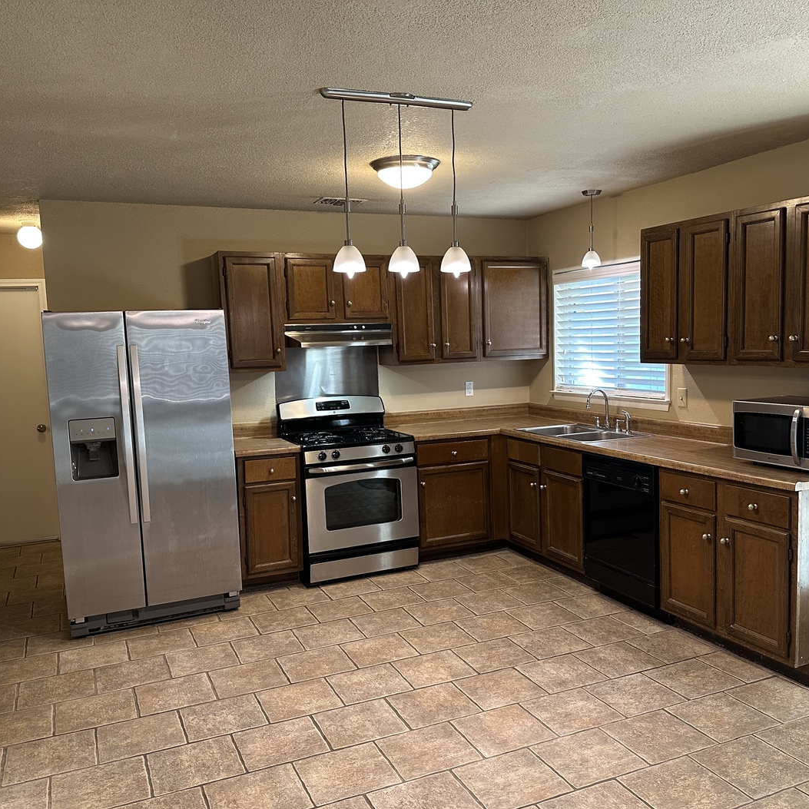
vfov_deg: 55.6
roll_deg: +1.2
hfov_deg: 55.6
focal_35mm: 29
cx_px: 439
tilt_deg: -5.0
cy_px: 414
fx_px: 767
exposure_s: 1/60
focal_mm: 6.86
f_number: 1.78
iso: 320
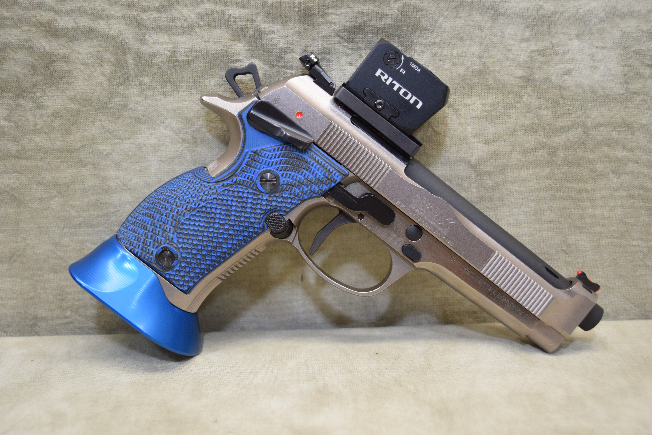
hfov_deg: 46.4
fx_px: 761
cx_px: 326
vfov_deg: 31.9
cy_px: 218
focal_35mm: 42
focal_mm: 28
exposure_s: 1/160
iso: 800
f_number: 4.5
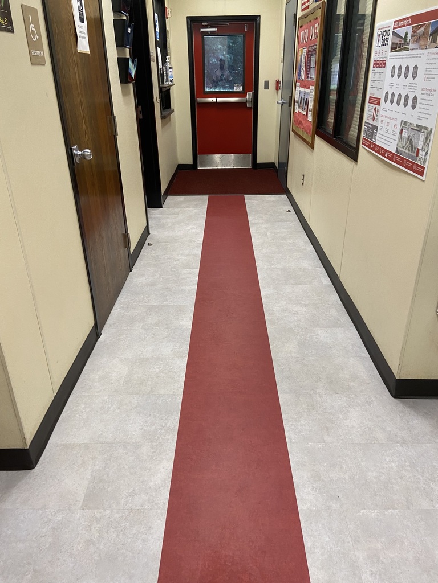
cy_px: 292
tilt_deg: -24.9
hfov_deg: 53.1
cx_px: 219
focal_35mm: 26
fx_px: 439
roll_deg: +1.3
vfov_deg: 67.3
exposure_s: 1/60
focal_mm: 4.25
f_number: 1.8
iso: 125
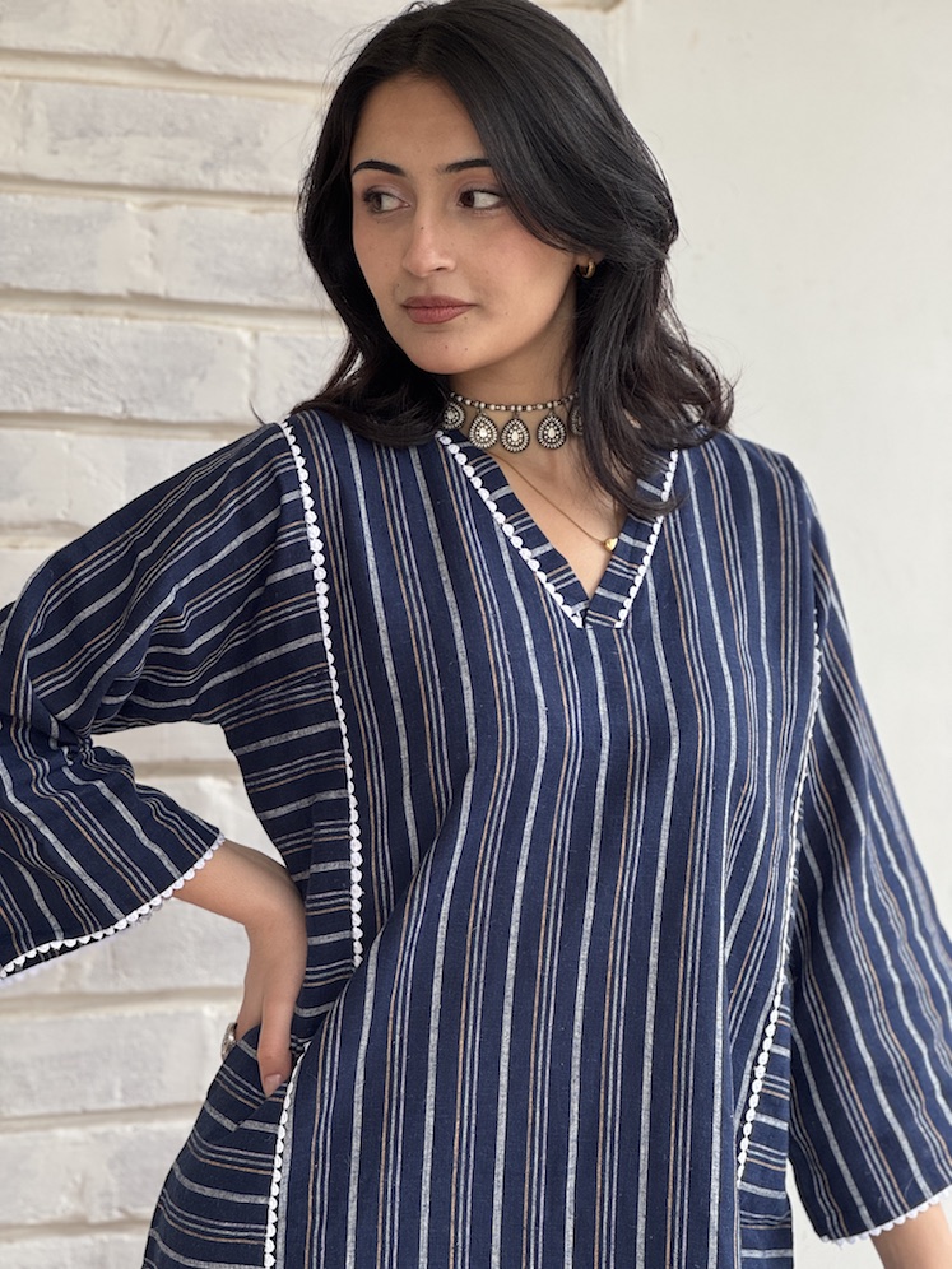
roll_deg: -1.2
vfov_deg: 25.3
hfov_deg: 19.1
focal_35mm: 77
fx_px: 2824
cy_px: 634
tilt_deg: -4.2
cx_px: 476
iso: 100
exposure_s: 1/100
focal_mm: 9
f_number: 2.8
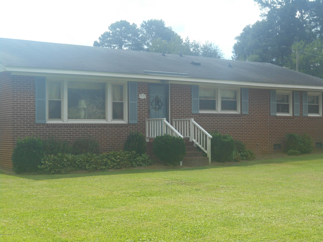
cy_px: 121
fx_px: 523
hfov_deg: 34.3
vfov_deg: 26.1
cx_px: 162
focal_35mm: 56
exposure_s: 1/250
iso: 80
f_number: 4.9
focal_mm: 10
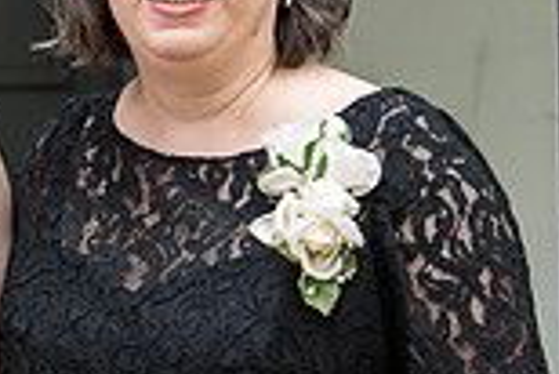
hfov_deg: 10.9
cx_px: -225
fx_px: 2829
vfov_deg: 7.6
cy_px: 100
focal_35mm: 182
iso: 320
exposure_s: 1/200
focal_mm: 48
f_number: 4.5
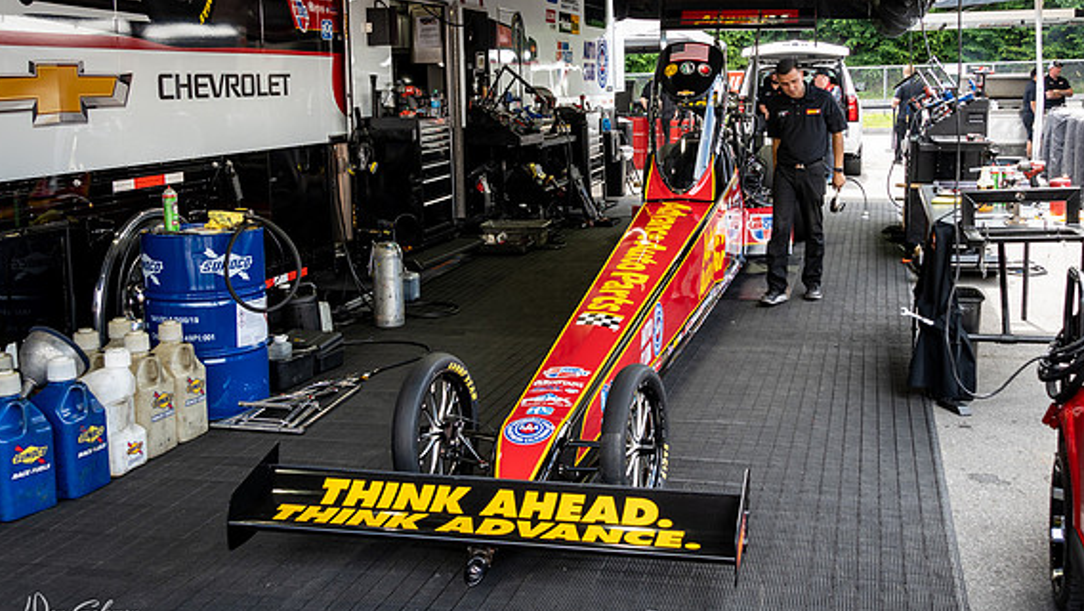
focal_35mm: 43
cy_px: 225
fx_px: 1236
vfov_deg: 27.6
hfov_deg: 47.2
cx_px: 617
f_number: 5
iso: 100
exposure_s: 1/50
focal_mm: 18
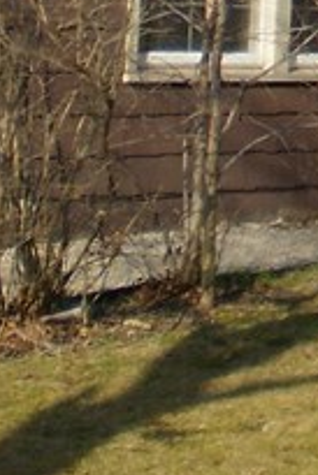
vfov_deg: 10.4
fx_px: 2473
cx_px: 870
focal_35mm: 187
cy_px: -329
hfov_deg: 6.8
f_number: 3.1
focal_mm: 6.3
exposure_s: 1/800
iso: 64
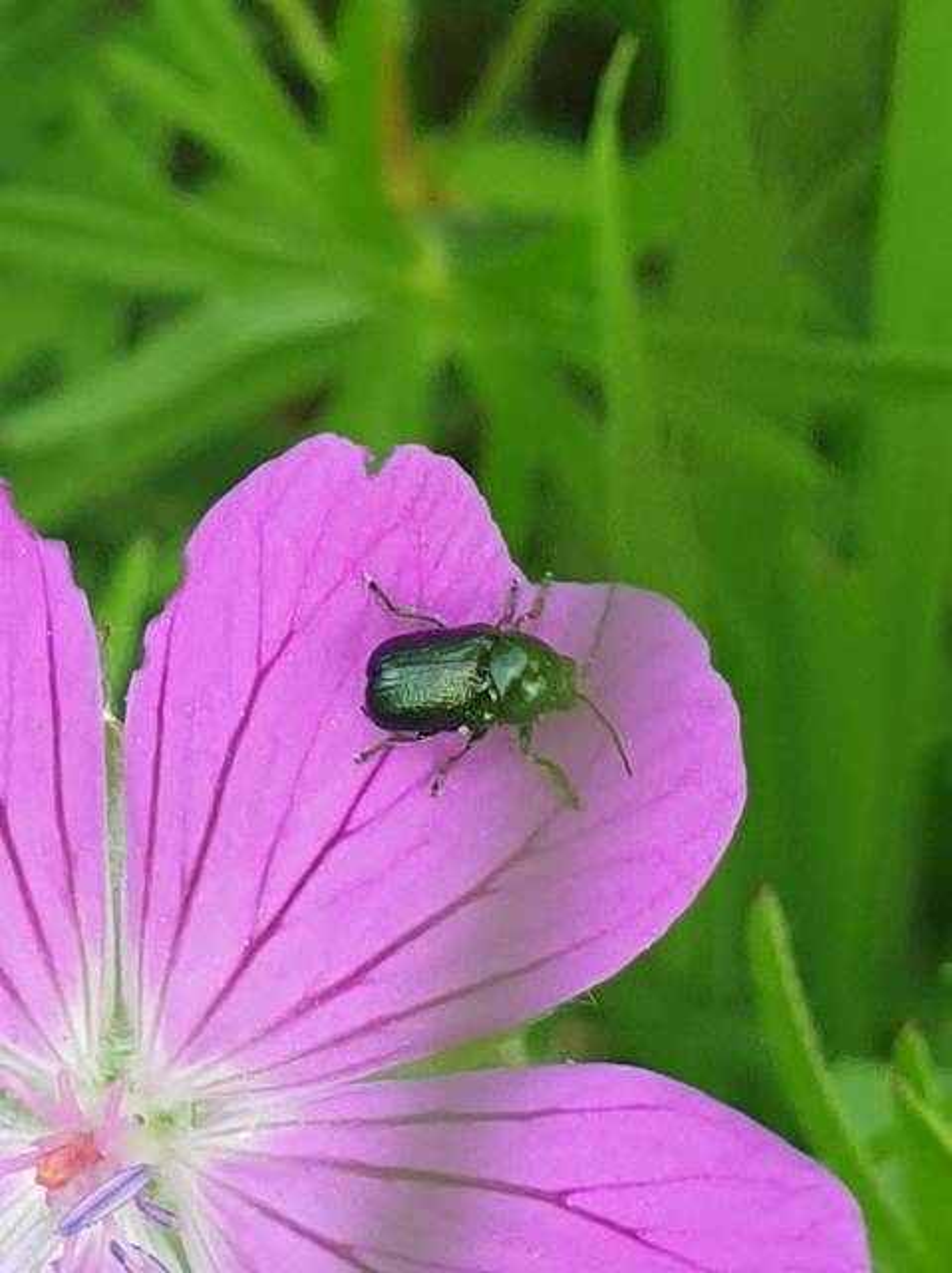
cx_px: 476
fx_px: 955
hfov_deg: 53.0
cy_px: 636
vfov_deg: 67.3
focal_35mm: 26
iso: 50
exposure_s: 1/214
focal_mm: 4.3
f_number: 2.4
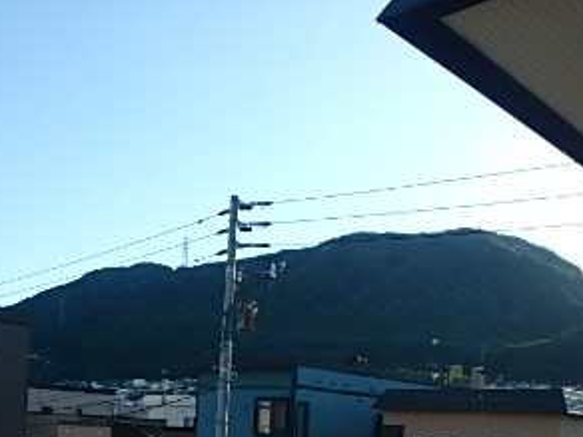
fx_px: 775
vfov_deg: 28.7
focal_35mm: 46
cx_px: 242
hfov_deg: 41.1
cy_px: 475
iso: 125
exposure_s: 1/800
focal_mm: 3.7
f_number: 3.5
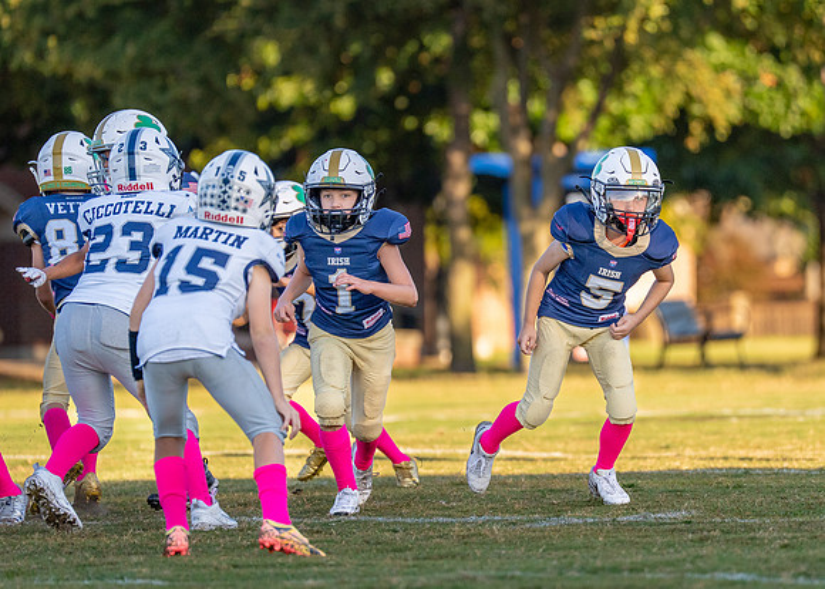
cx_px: 510
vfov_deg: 3.6
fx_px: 9278
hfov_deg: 5.1
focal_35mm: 396
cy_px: 327
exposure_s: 1/2500
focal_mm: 200
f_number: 2.8
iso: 400
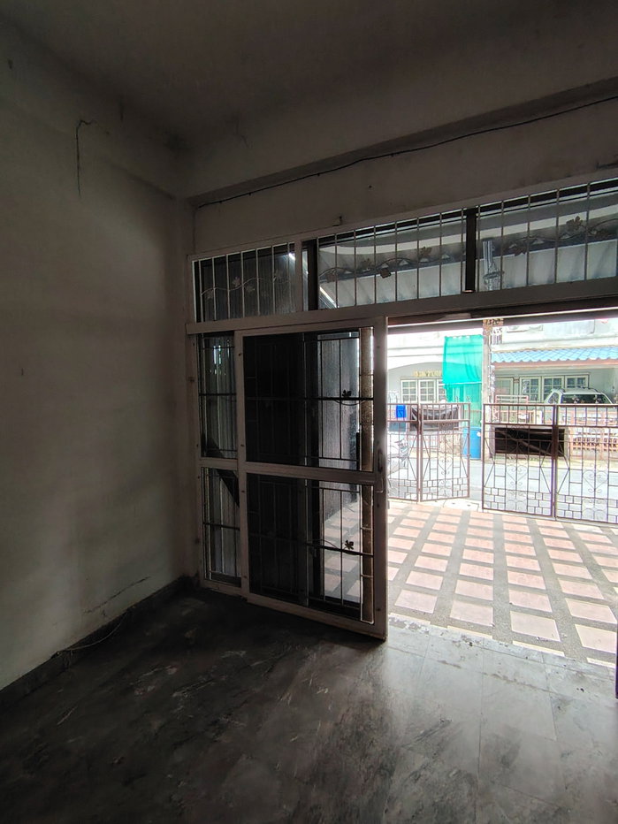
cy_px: 412
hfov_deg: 74.7
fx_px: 405
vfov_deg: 91.0
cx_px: 309
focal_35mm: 17
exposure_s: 1/30
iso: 285
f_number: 2.2
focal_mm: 1.43
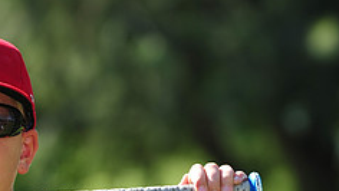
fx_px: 3822
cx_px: -46
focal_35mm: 425
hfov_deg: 5.1
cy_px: 230
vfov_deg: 2.9
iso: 200
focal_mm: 165
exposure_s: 1/500
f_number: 5
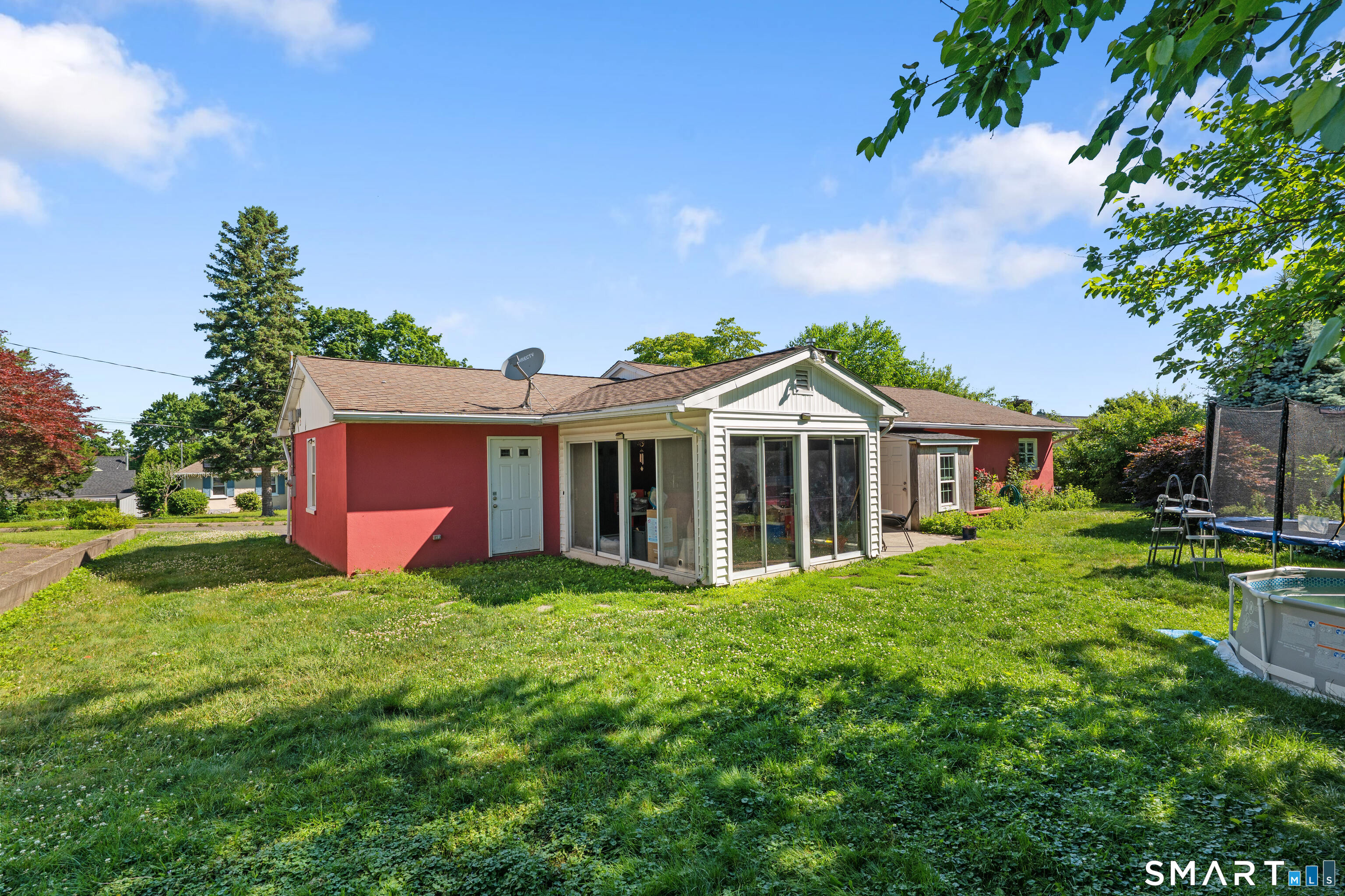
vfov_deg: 73.7
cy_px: 448
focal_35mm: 16
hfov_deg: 96.7
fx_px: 598
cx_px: 672
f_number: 10
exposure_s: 1/50
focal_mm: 16
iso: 100
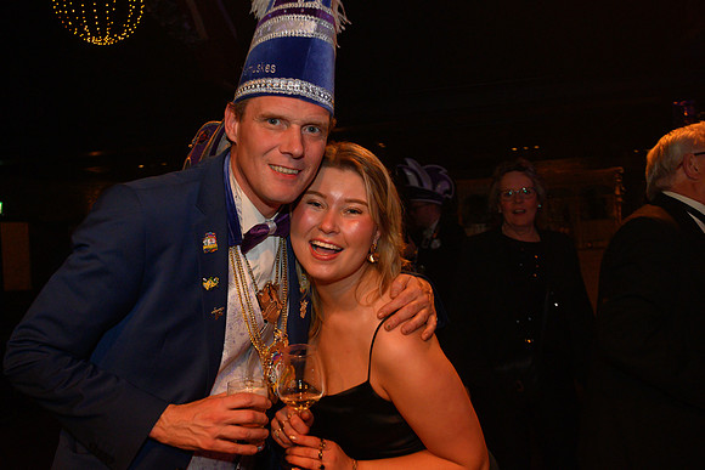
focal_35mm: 36
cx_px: 352
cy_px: 235
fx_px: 705
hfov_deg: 53.1
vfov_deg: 36.9
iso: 640
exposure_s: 1/160
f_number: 5.6
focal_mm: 24
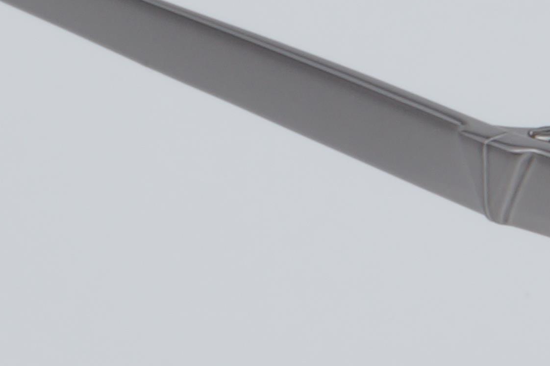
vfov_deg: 3.4
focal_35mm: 401
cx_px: 894
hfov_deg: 5.1
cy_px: 191
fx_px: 6126
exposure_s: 1/4
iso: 100
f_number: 32
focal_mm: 50
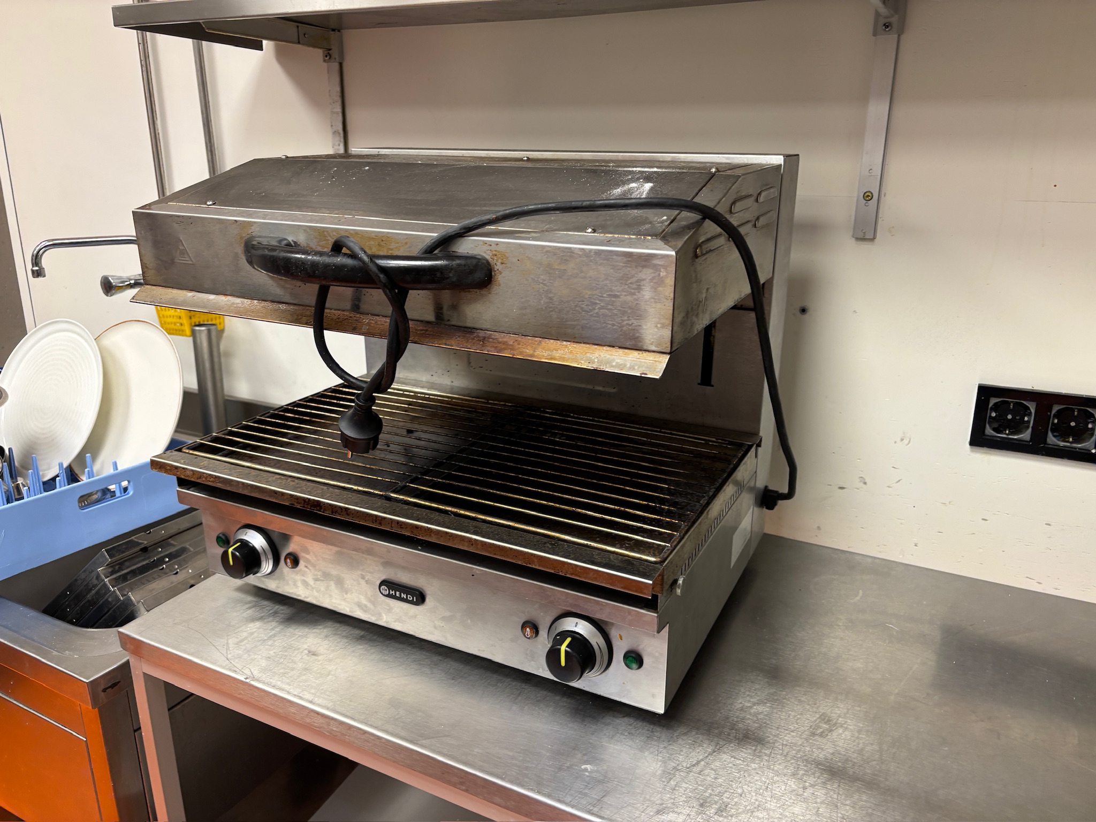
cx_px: 548
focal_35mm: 26
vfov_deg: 53.1
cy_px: 411
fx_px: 823
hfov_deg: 67.3
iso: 80
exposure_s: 1/54
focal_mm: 5.96
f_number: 1.6
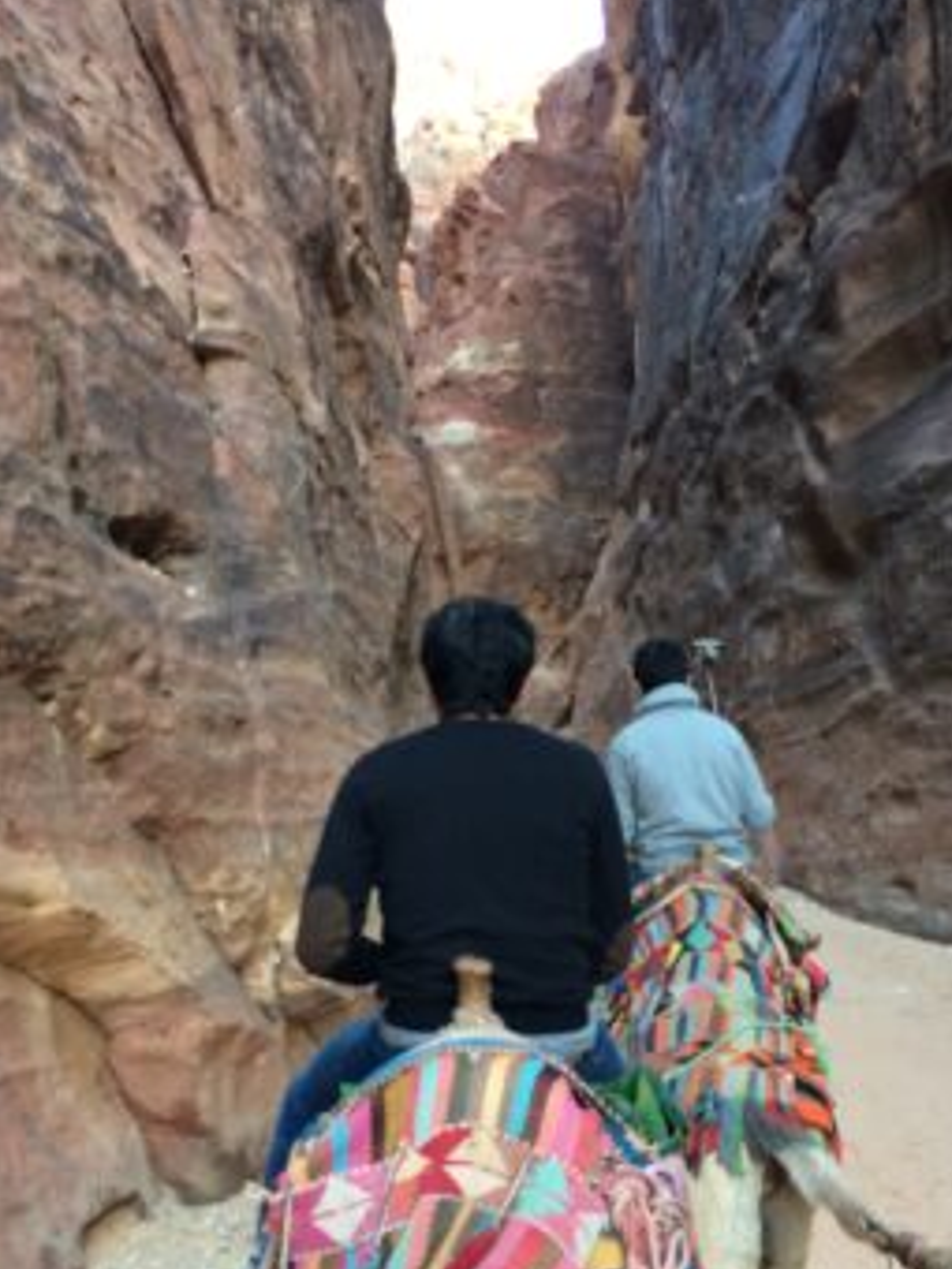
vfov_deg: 39.9
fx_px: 1723
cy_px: 853
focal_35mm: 47
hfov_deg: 30.8
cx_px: 534
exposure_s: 1/30
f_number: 2.2
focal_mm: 4.12
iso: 50
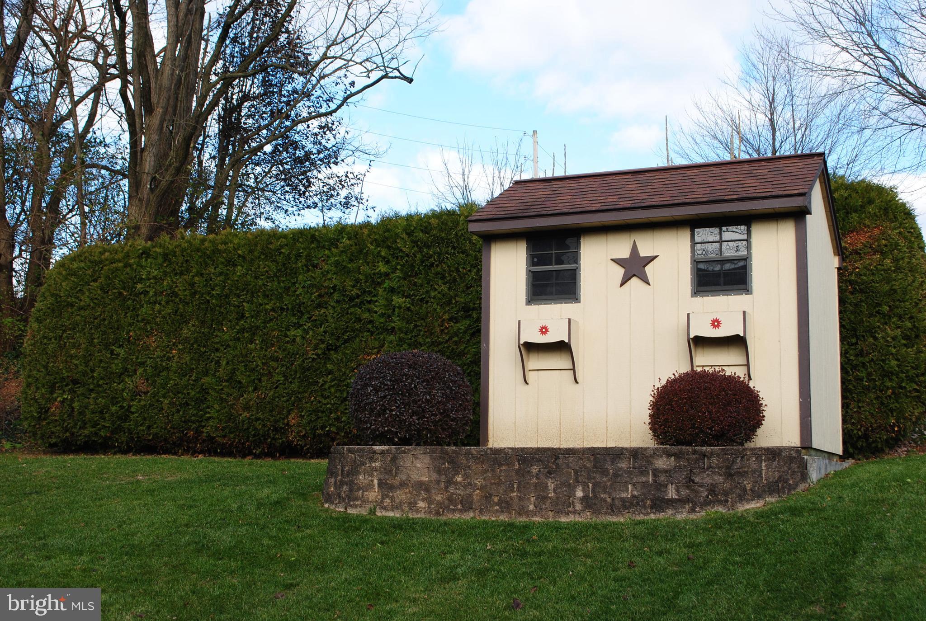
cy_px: 310
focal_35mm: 48
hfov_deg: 41.0
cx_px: 463
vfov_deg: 28.2
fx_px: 1237
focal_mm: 32
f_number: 9
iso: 200
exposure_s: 1/125
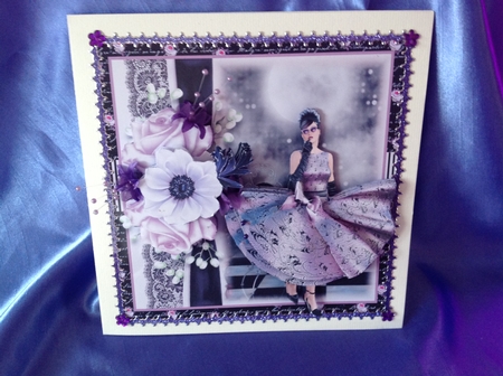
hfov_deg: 52.7
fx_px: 508
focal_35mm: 35
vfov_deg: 40.6
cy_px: 188
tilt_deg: -44.7
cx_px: 252
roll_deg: +0.8
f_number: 2.4
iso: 125
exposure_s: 1/15
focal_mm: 4.28
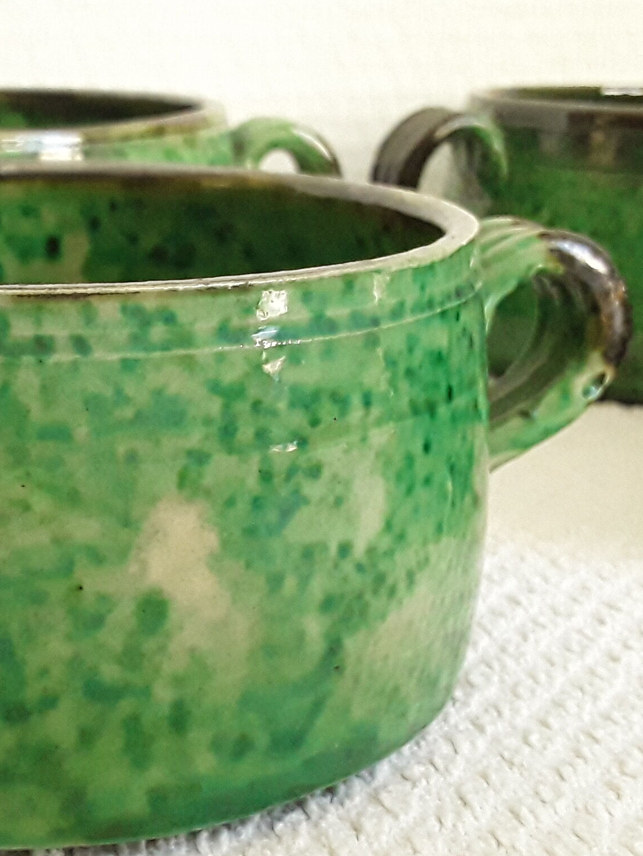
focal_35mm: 58
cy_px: 465
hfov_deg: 24.1
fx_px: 1436
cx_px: 4
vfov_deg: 33.2
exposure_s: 1/153
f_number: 1.9
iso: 400
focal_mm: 2.91
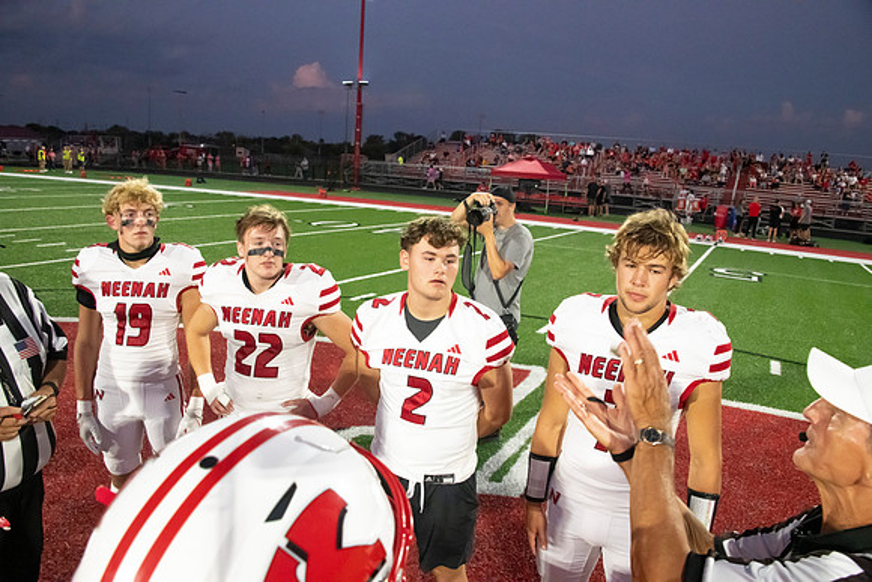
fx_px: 678
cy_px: 291
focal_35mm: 28
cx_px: 436
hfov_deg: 65.5
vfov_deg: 46.4
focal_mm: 28
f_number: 7.1
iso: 10000
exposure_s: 1/250
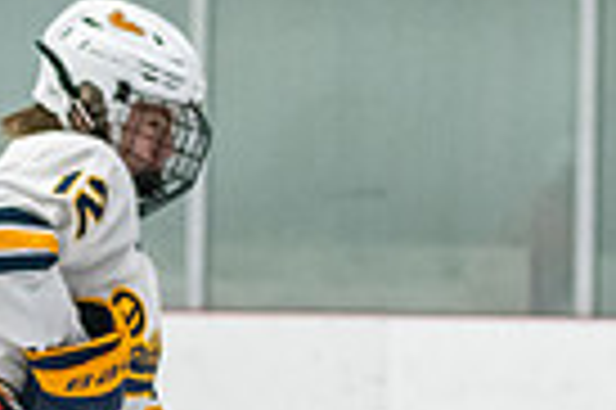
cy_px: 627
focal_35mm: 464
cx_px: 51
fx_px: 7930
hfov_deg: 4.4
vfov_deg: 2.9
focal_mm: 75
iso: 3200
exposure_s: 1/800
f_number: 2.8
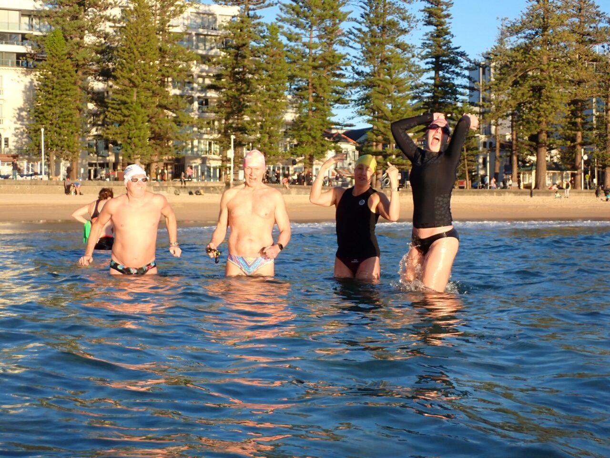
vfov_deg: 23.7
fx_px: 1093
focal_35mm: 62
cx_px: 305
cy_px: 229
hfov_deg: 31.2
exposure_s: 1/640
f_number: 3.6
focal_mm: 11.09
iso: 200
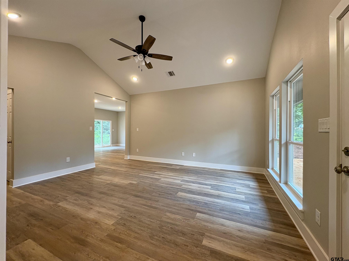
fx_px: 141
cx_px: 174
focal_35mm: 14
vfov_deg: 85.7
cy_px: 130
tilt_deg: +0.4
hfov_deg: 102.1
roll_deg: +0.3
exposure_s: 1/60
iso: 125
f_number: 2.2
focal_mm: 2.22
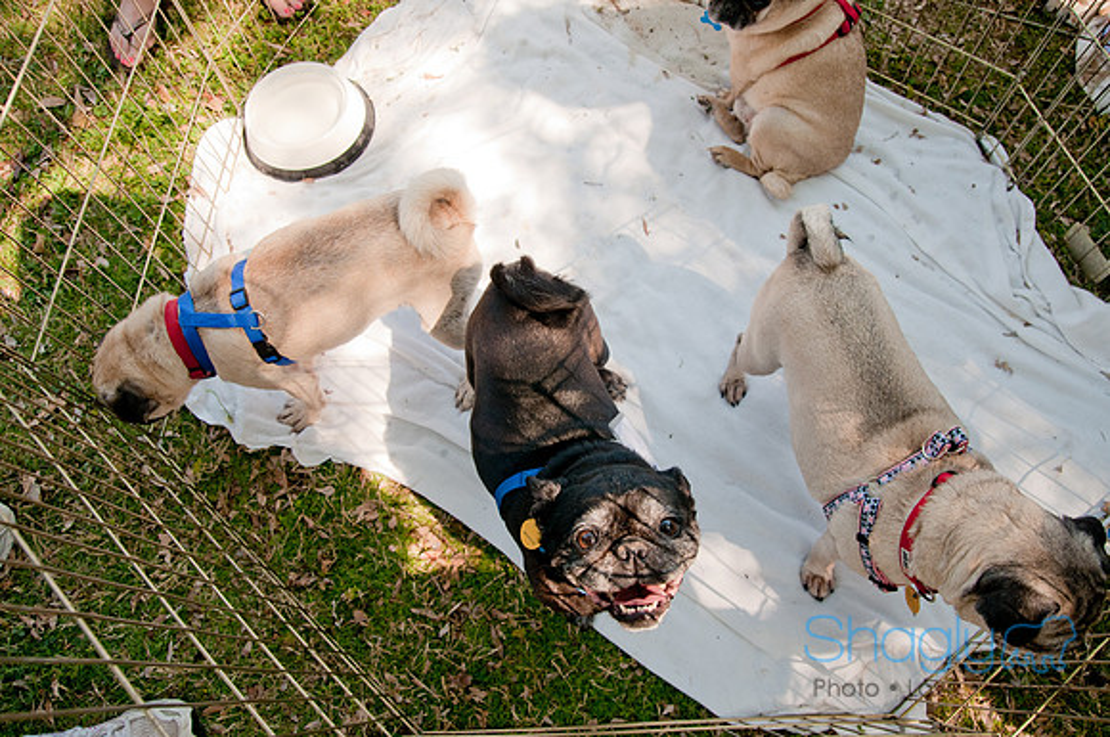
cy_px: 368
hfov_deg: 70.5
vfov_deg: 50.3
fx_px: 785
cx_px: 555
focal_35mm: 26
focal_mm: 17
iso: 400
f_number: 5
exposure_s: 1/400
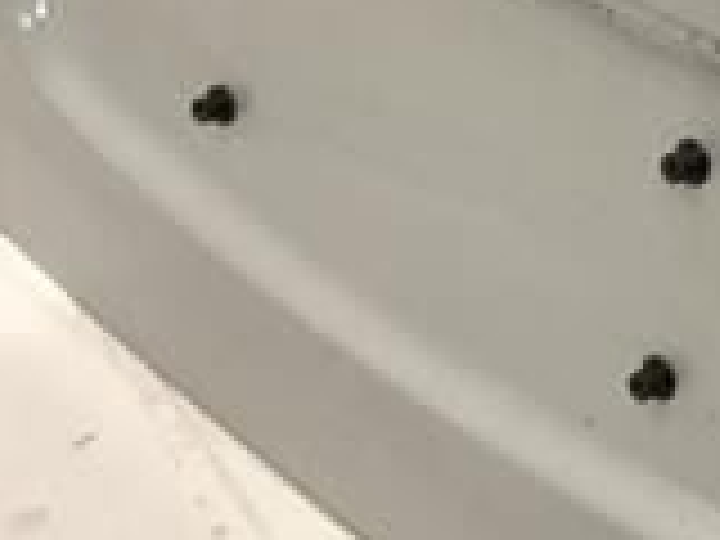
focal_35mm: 112
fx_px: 2330
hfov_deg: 16.0
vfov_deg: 12.8
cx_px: 1112
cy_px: -171
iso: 80
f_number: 1.8
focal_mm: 3.99
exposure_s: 1/17
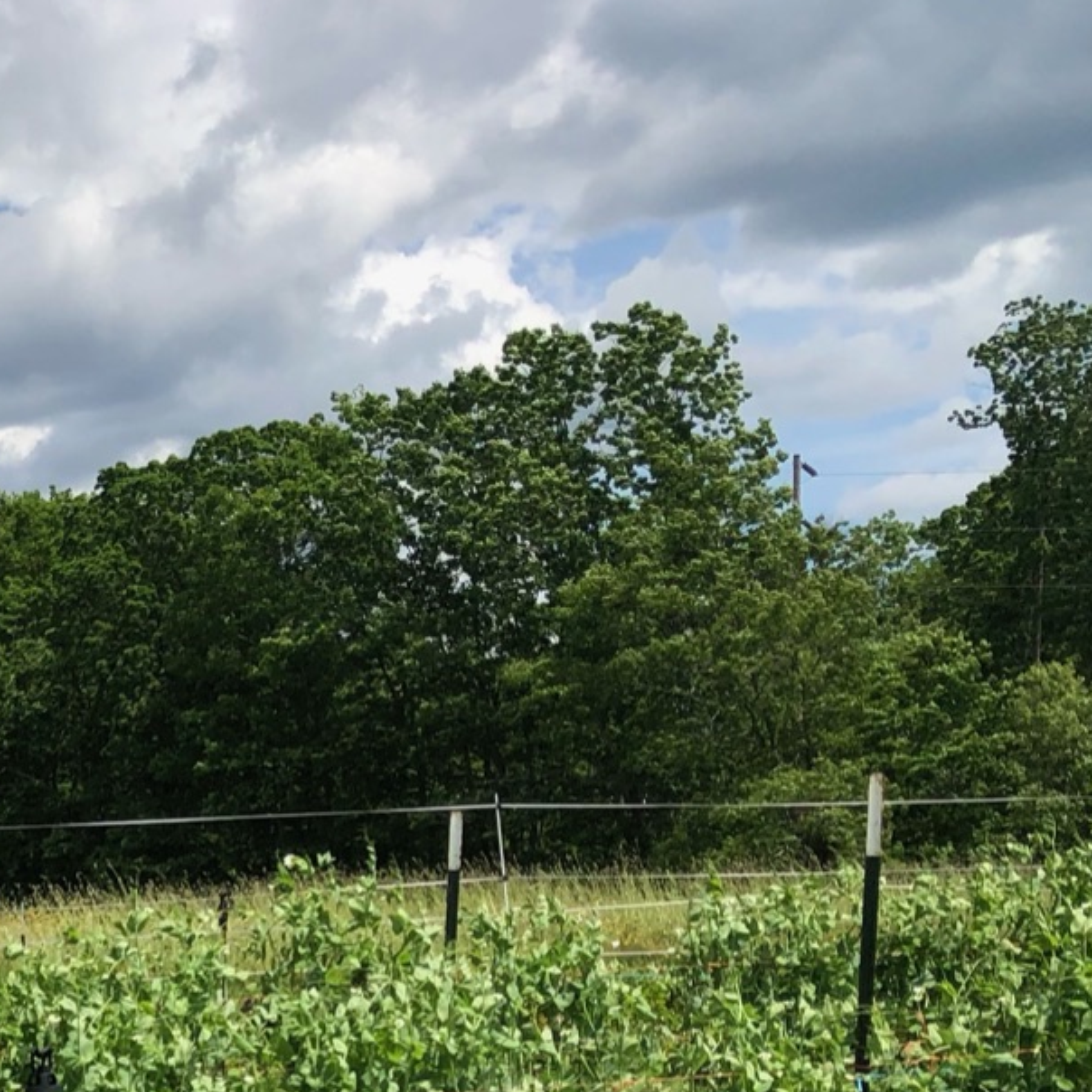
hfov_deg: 18.2
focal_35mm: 84
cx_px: -572
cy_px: 1302
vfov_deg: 19.5
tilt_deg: -5.6
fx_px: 2998
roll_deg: +3.9
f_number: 1.8
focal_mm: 3.99
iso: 20
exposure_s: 1/2288
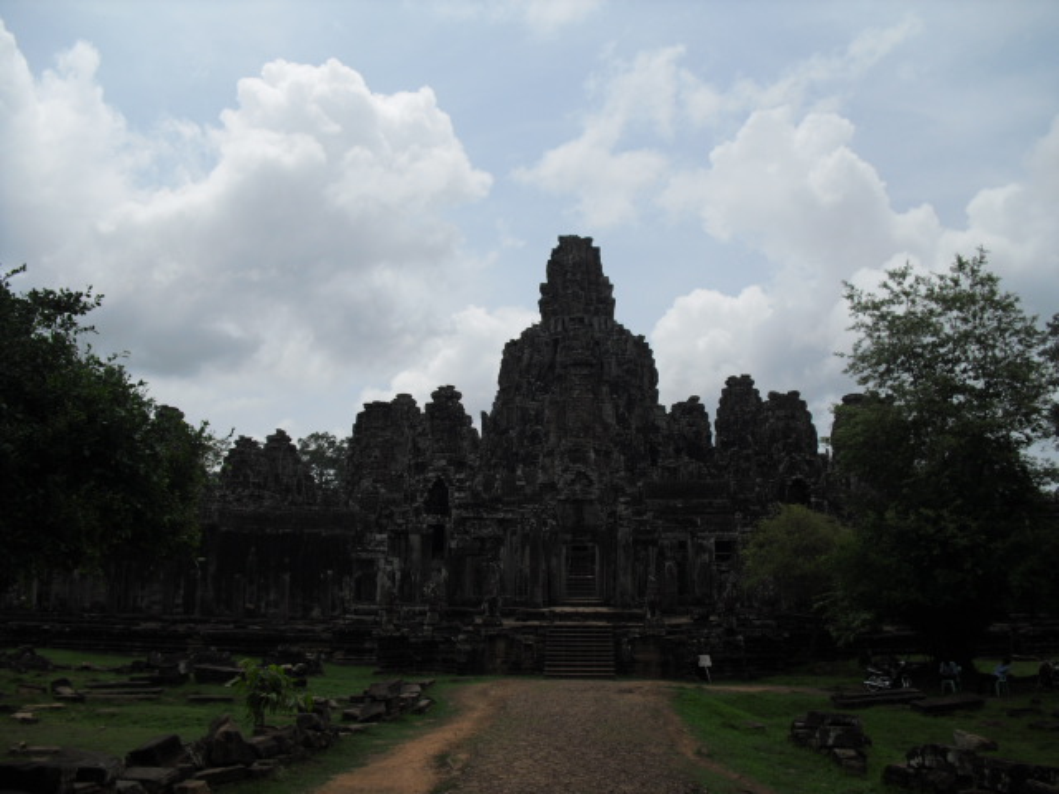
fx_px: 1101
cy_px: 397
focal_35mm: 36
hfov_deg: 51.4
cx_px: 530
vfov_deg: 39.7
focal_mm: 6.3
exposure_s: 1/320
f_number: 7.8
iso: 64
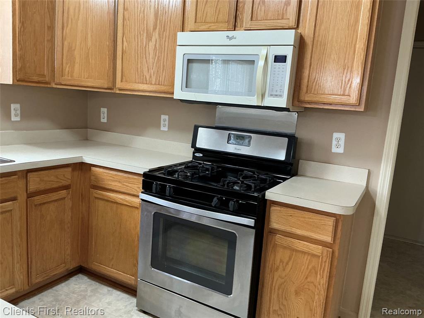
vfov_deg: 49.7
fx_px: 343
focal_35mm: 28
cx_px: 212
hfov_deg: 63.4
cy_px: 159
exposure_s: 1/60
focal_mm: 3
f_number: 1.8
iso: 125
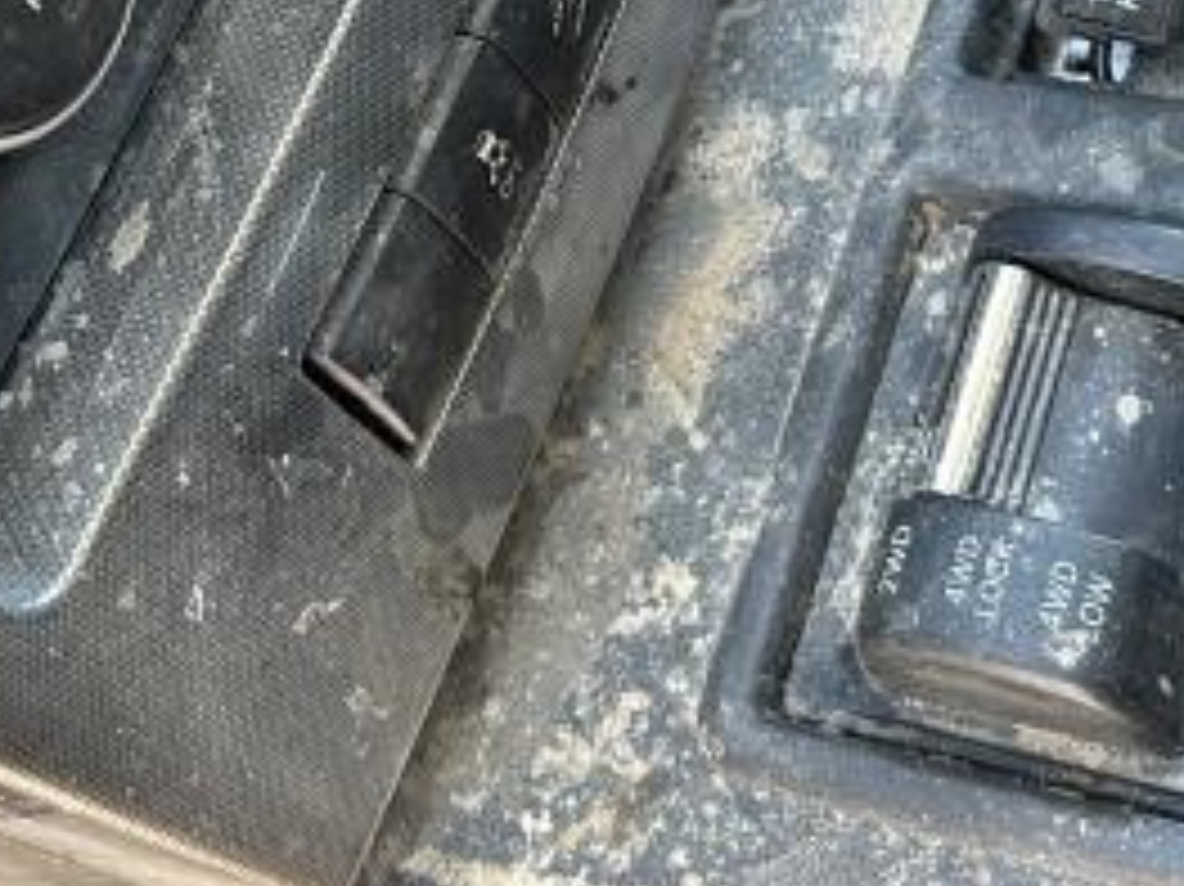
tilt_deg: -48.2
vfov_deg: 18.3
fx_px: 2701
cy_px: 40
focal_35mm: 79
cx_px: 581
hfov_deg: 24.7
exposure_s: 1/60
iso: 125
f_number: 1.5
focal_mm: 5.7
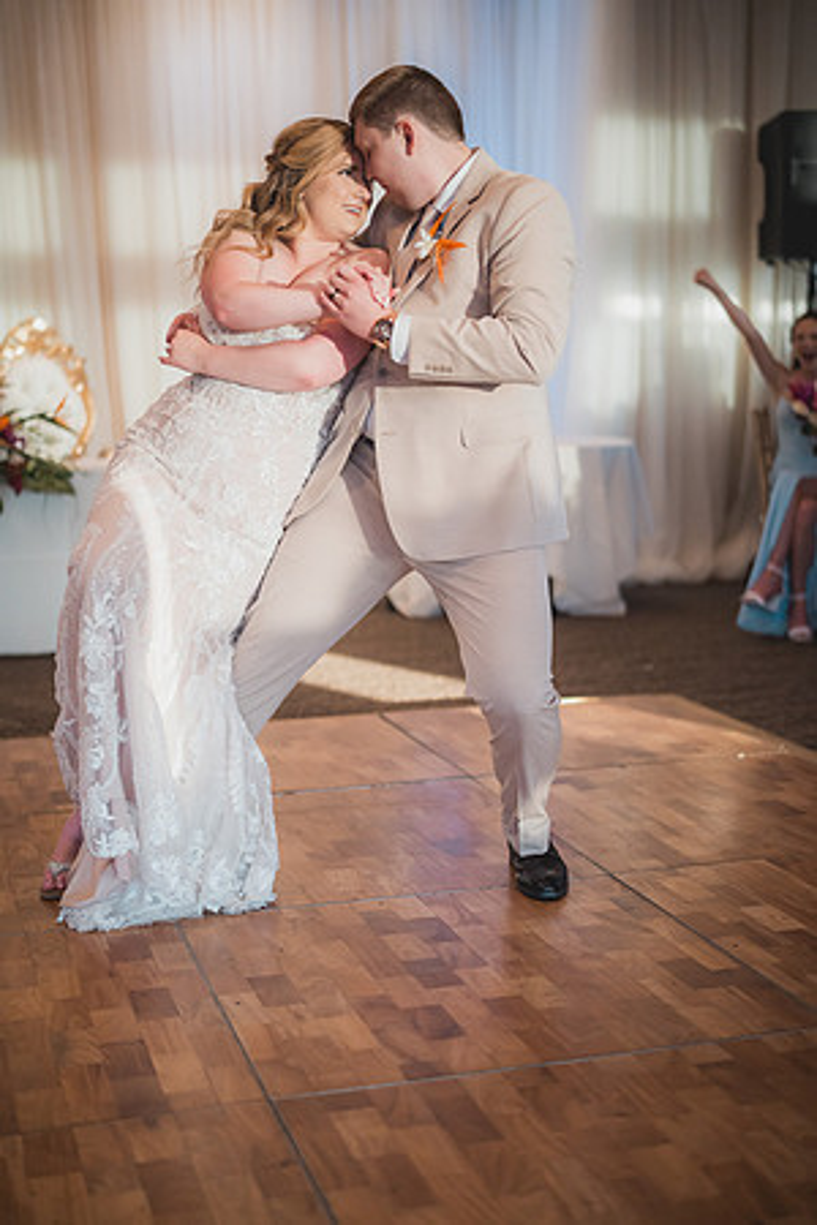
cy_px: 612
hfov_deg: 27.0
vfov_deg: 39.6
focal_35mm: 50
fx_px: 1702
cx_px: 408
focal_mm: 50
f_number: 1.4
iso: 1250
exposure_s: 1/1600
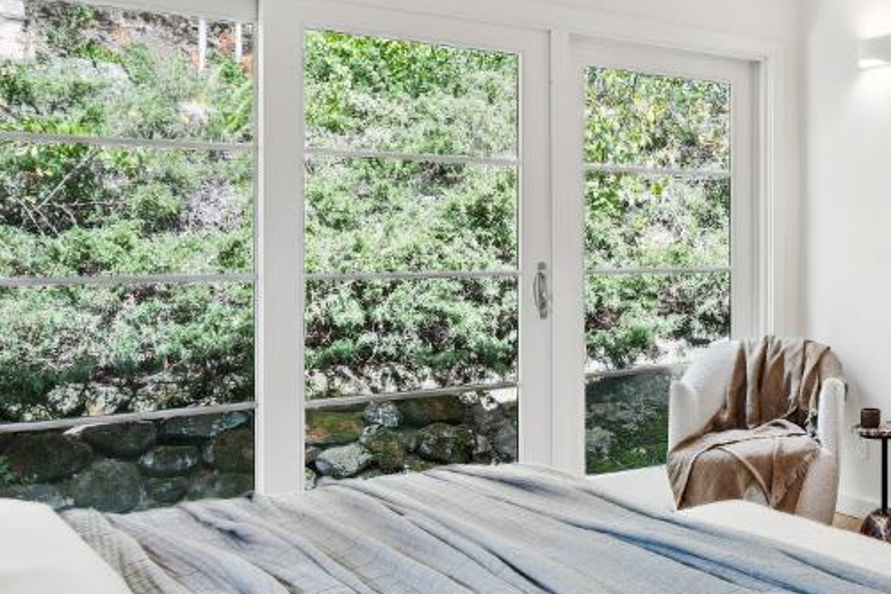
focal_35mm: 42
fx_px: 1039
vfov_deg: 31.8
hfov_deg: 37.5
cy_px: 243
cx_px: 1014
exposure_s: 1/13
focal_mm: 14
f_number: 9
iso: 200
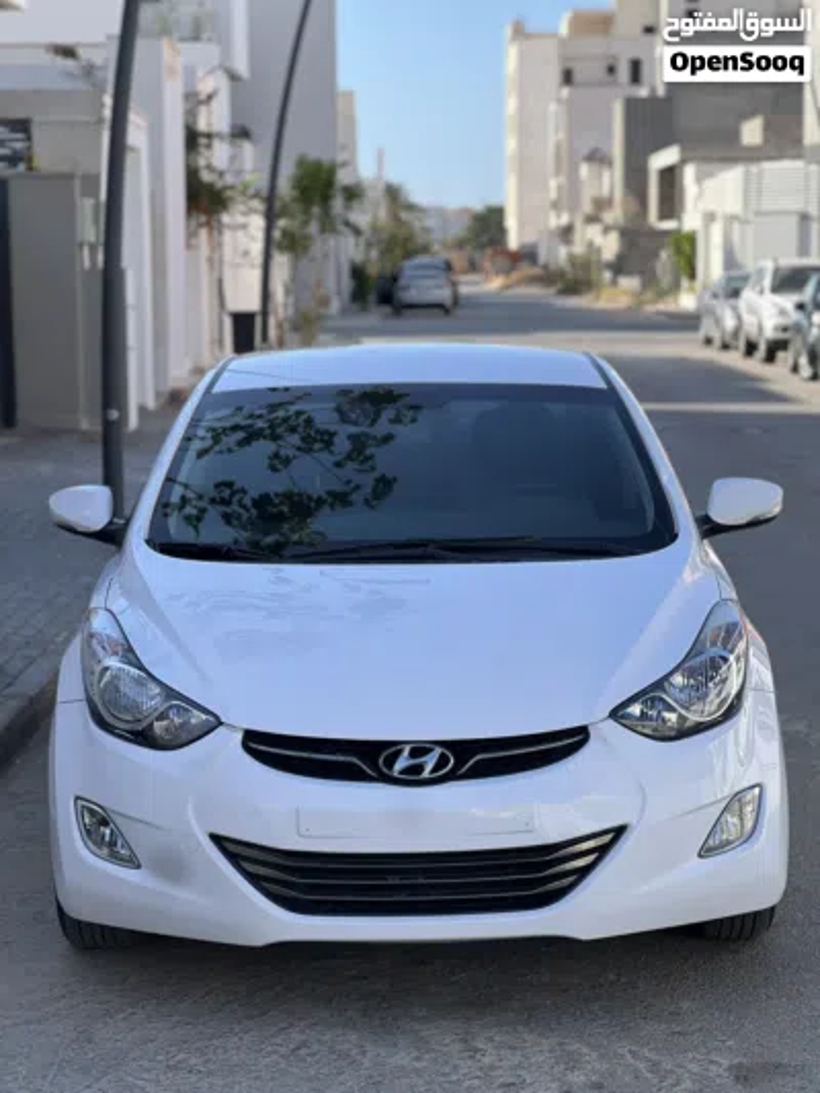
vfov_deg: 25.3
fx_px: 2431
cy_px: 546
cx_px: 410
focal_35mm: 77
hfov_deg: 19.1
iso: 32
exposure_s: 1/418
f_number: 2.8
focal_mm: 9
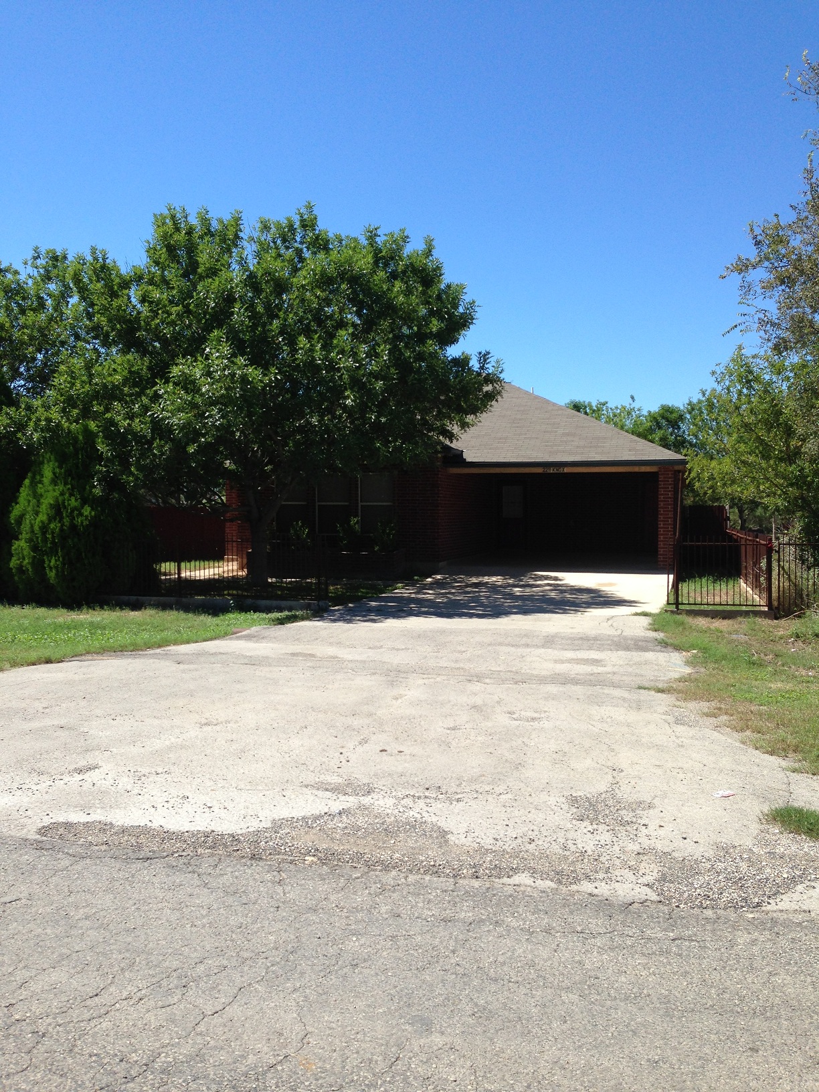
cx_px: 410
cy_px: 546
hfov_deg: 42.9
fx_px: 1041
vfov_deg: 55.4
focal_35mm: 33
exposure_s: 1/1427
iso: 50
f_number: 2.4
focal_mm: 4.13
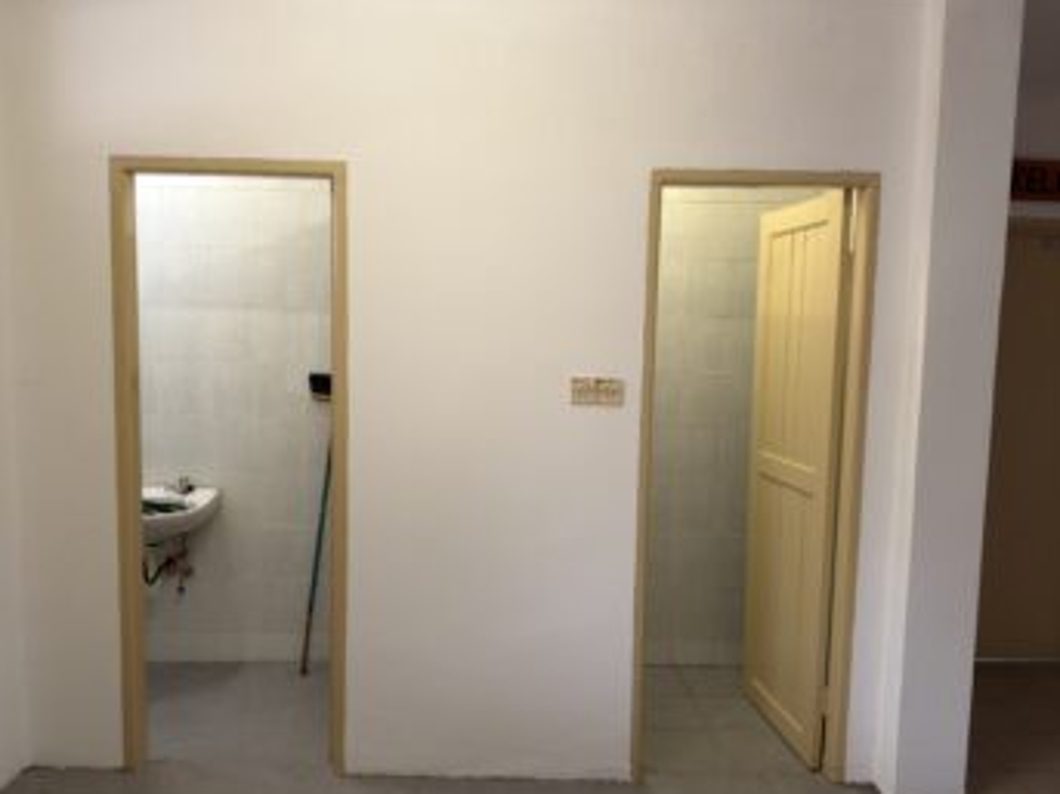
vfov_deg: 49.7
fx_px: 857
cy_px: 408
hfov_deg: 63.4
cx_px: 510
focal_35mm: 28
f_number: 1.78
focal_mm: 6.76
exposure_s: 1/50
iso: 160
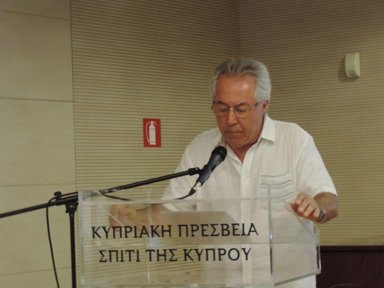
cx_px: 192
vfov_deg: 14.1
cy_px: 144
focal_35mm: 105
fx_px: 1165
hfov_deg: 18.7
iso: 500
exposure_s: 1/25
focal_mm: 18.7
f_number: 4.2
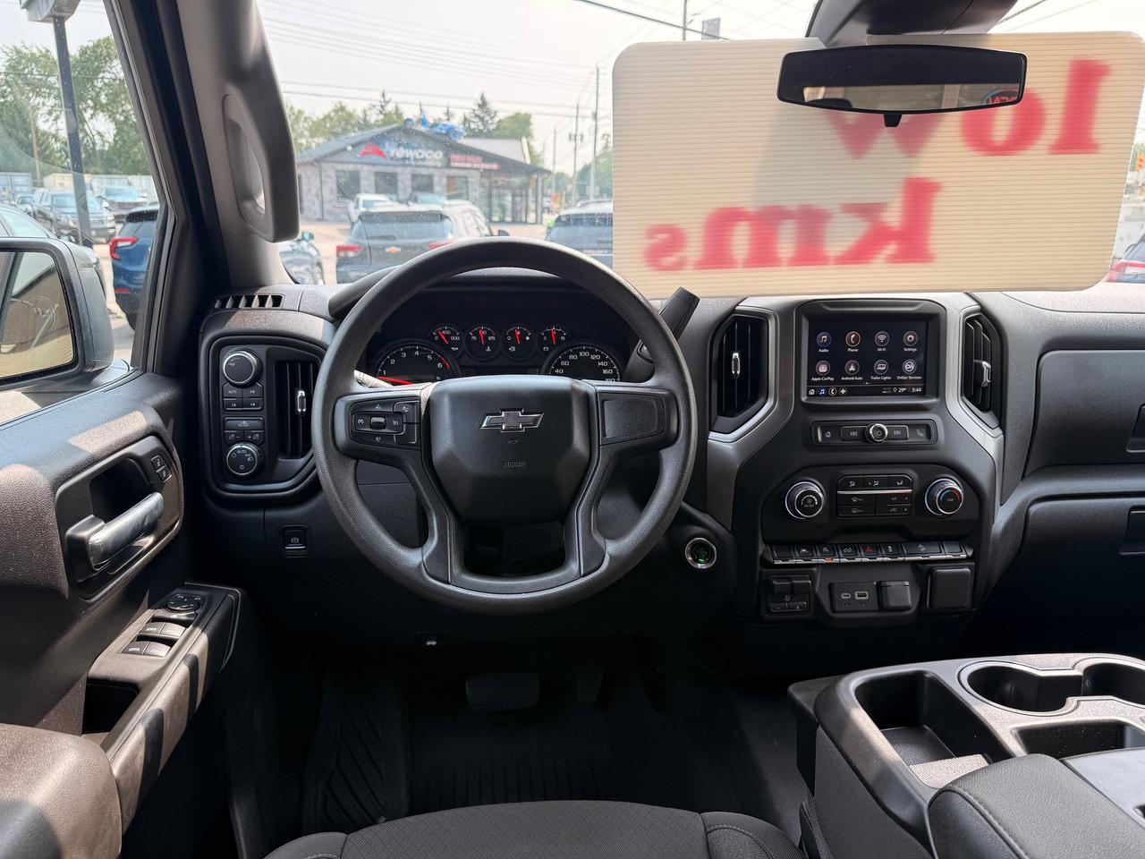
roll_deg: -1.8
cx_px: 572
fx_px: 794
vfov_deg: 56.8
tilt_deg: -15.1
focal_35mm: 24
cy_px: 430
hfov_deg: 71.6
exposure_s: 1/445
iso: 80
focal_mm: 6.76
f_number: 1.78
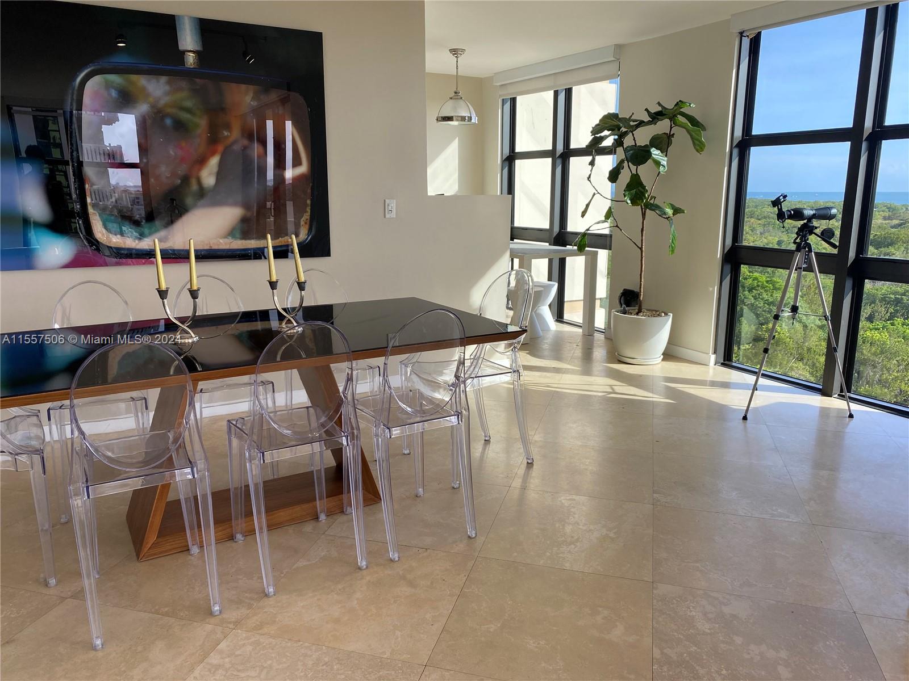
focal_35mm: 26
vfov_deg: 53.1
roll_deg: -0.5
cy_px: 340
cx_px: 454
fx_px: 683
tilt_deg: -11.6
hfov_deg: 67.3
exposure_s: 1/241
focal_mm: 4.25
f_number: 1.8
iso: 32
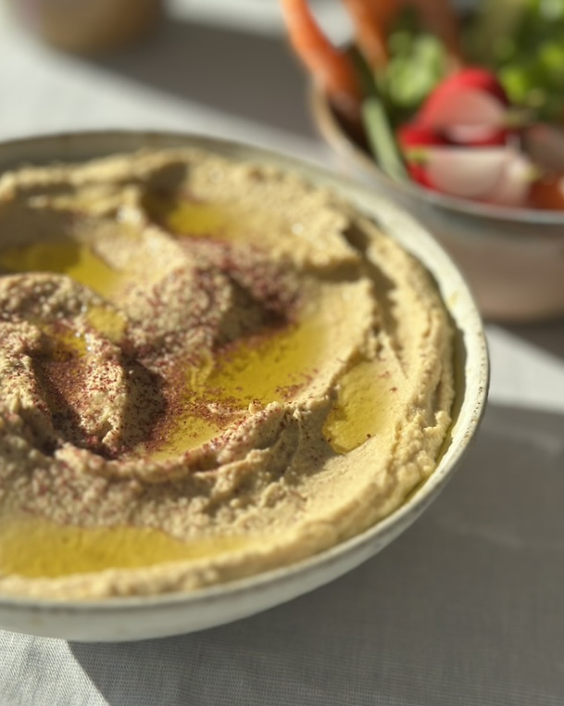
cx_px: 303
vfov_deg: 29.8
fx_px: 1315
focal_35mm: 63
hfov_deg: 24.2
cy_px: 237
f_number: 1.78
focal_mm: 6.86
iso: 100
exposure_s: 1/3731
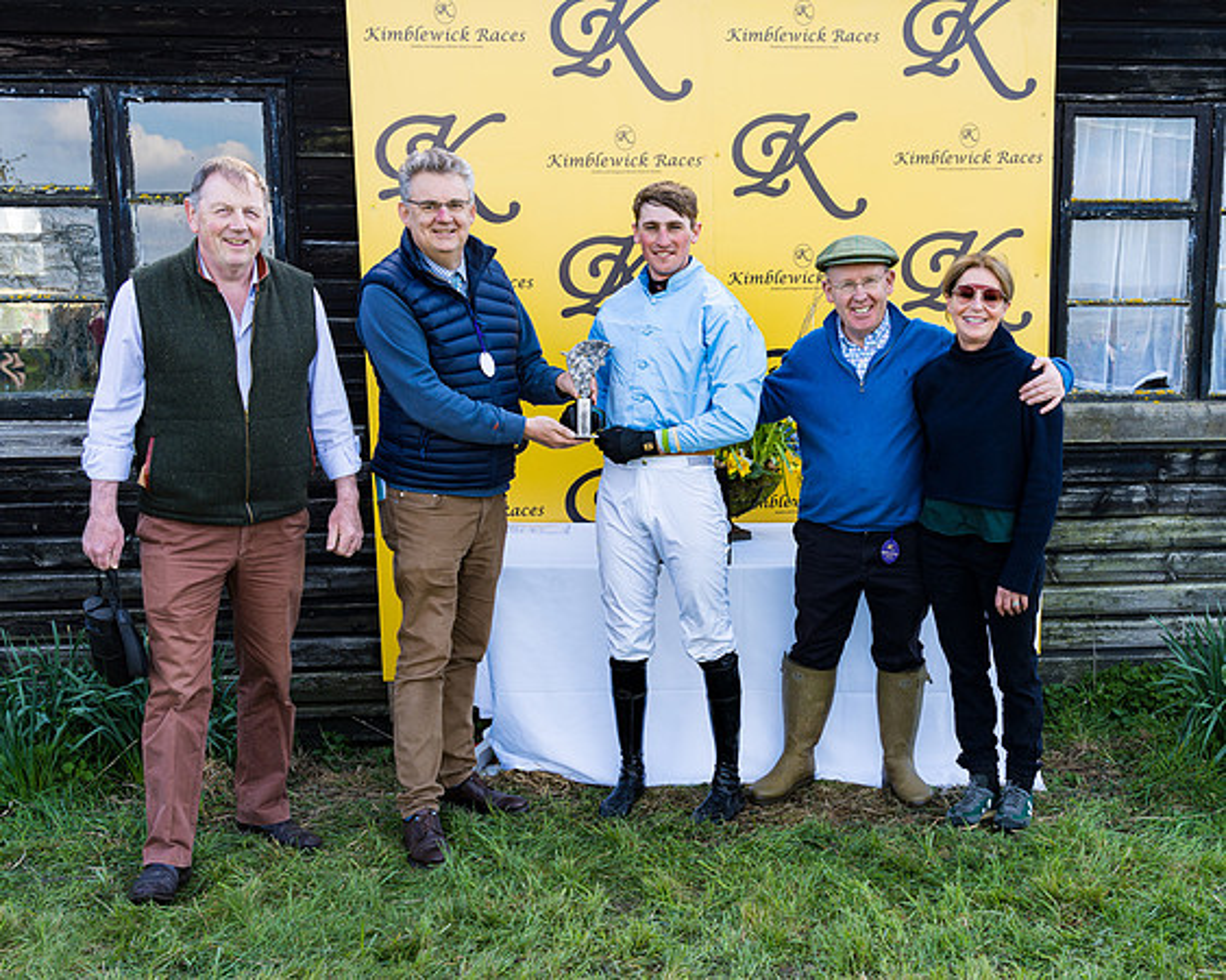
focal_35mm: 40
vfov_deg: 37.5
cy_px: 541
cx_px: 725
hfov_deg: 45.9
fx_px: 1442
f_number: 8
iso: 50
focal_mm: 30
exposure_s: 1/60
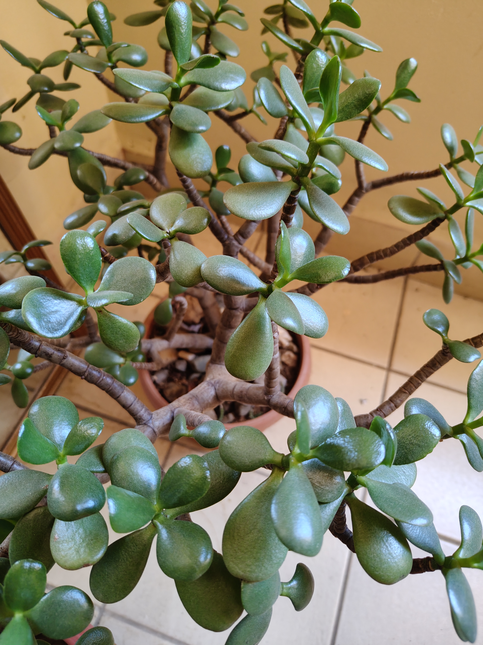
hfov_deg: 56.8
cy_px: 322
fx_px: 446
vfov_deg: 71.6
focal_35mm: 24
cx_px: 242
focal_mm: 5.59
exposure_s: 1/50
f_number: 1.8
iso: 160
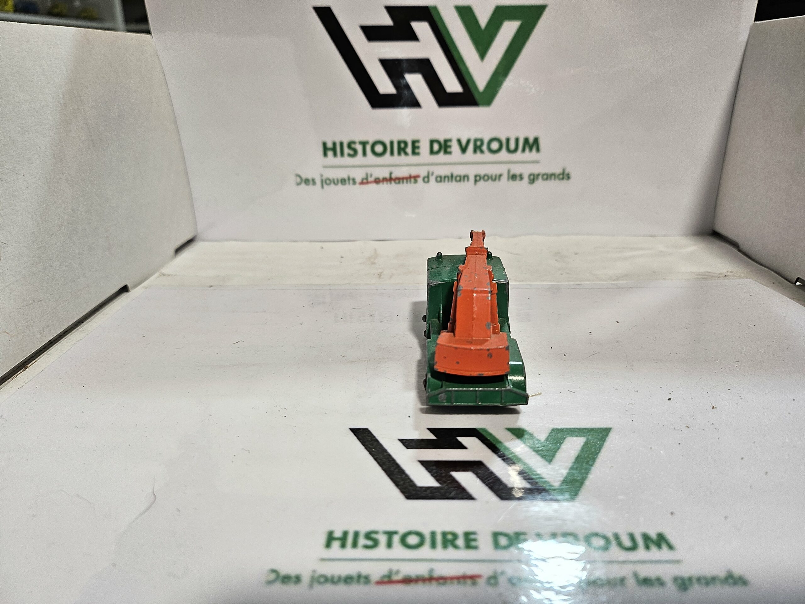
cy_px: 302
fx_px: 558
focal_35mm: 24
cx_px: 402
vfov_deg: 56.8
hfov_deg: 71.6
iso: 100
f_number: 1.8
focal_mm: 5
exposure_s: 1/100
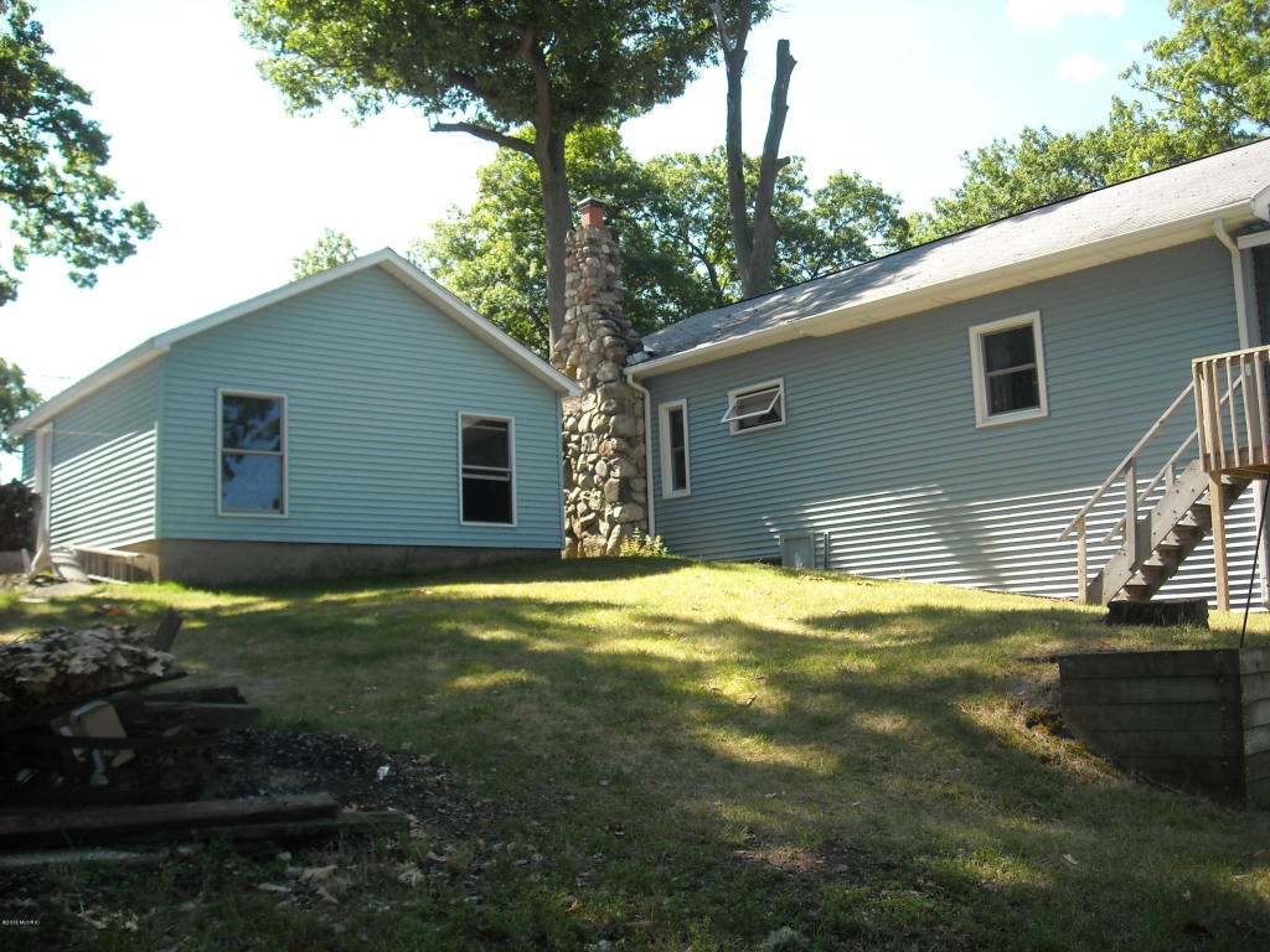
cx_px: 635
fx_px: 1284
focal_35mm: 35
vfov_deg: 40.7
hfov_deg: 52.6
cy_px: 476
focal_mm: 5.7
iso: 64
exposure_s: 1/260
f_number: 2.8
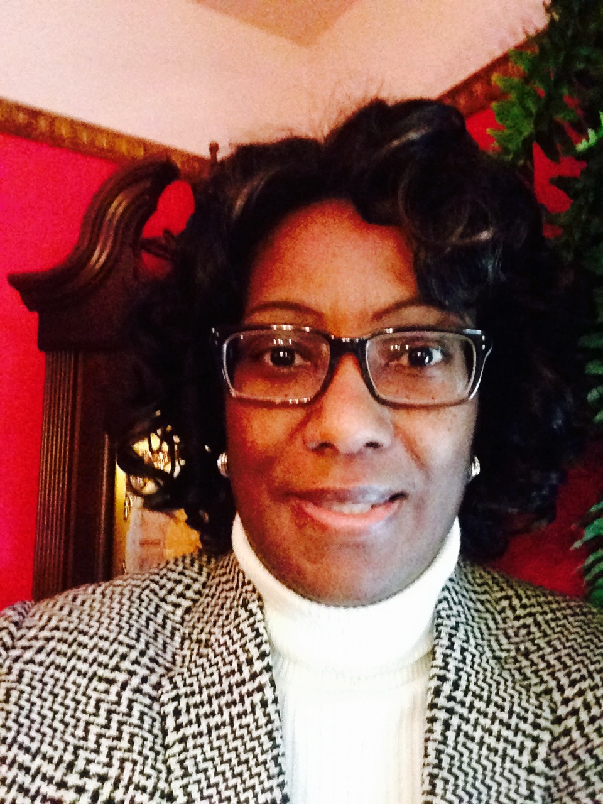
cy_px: 402
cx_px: 302
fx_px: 766
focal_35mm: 33
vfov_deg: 55.4
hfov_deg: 42.9
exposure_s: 1/15
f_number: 2.4
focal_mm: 2.15
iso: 1600
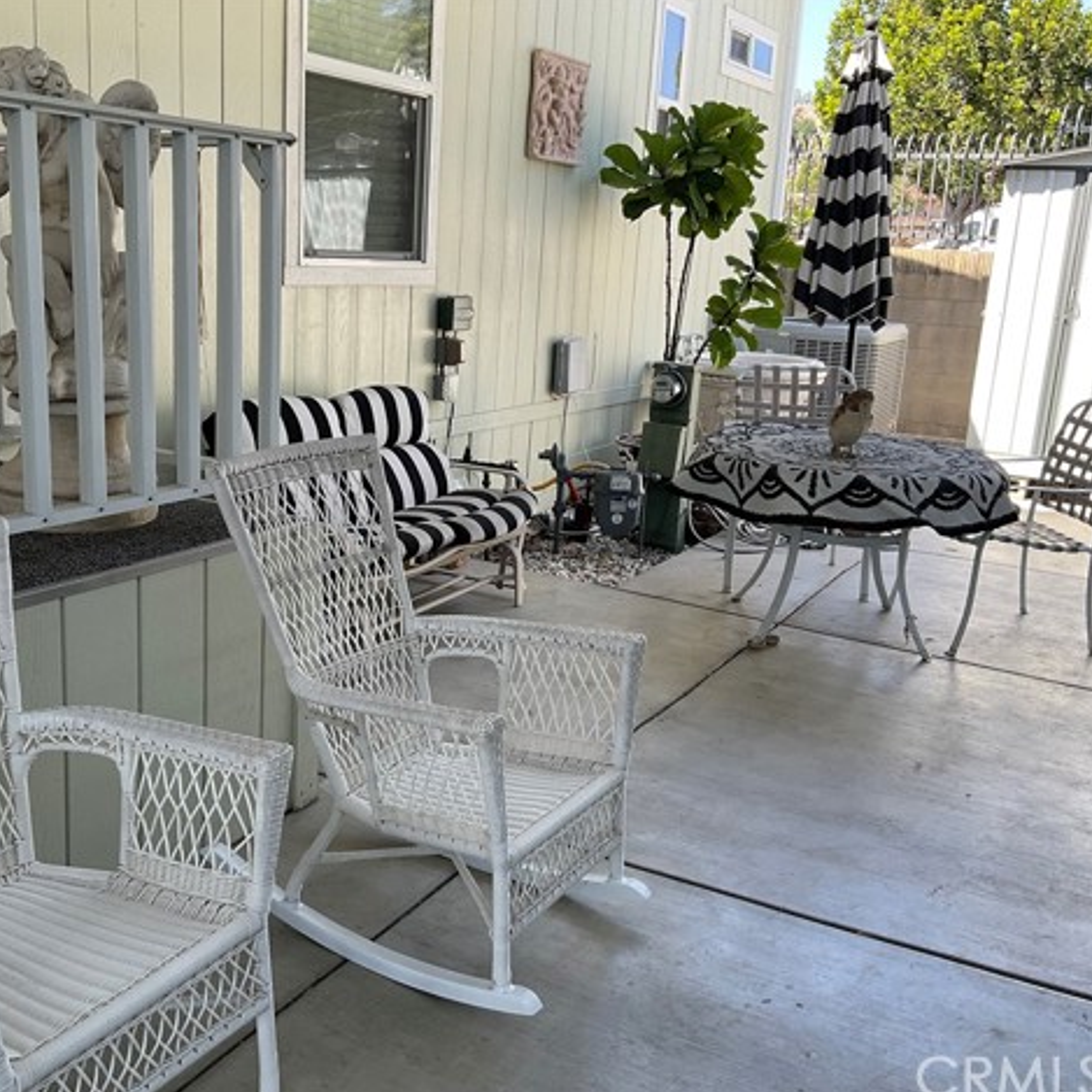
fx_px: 1249
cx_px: 440
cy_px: 552
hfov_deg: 47.0
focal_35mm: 35
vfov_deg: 47.2
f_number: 1.8
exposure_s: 1/145
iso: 16
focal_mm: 3
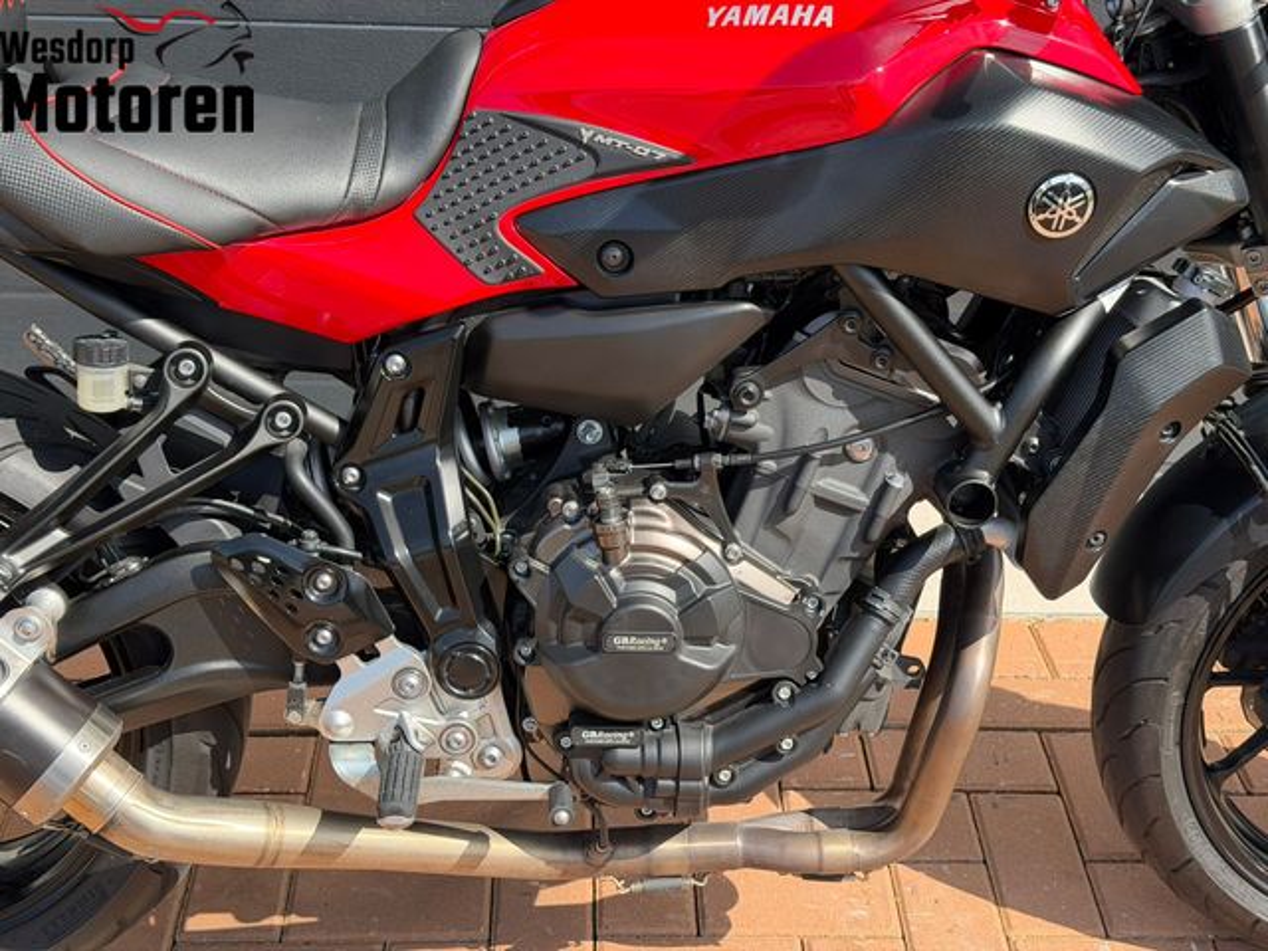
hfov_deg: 39.7
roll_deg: -1.4
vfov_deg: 30.3
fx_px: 1758
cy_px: 476
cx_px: 634
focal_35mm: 48
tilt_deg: -32.2
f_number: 1.78
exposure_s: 1/1642
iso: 100
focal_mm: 6.76
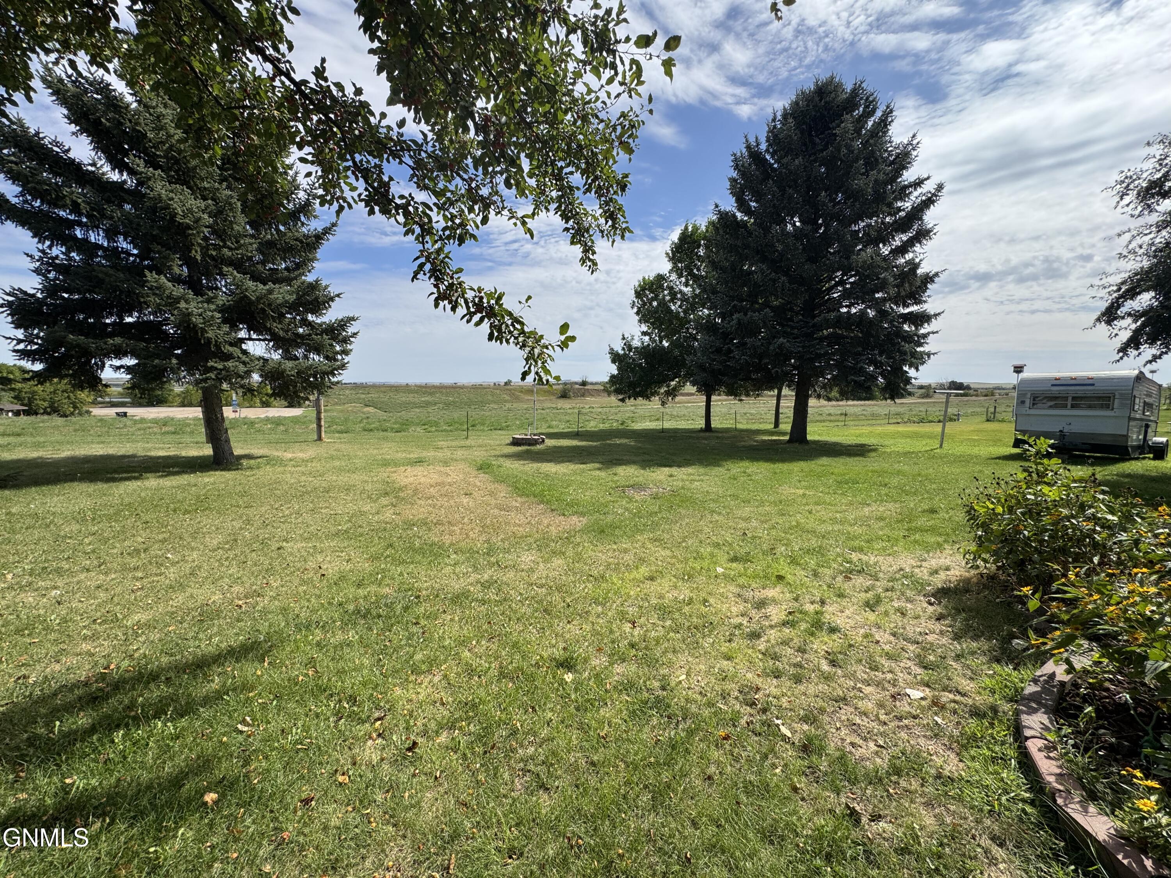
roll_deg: -1.8
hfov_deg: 102.1
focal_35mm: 14
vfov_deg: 85.7
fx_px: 474
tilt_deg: -6.1
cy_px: 439
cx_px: 586
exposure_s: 1/1976
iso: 40
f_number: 2.2
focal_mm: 2.22
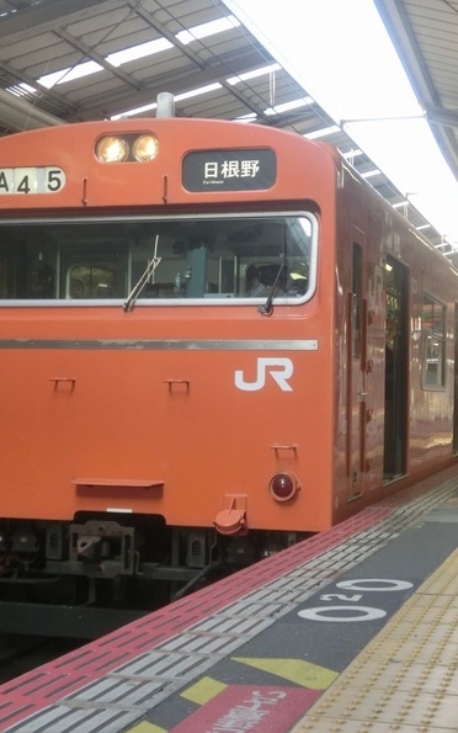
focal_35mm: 57
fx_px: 1138
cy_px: 365
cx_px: 265
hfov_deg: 22.7
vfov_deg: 35.7
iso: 200
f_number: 4
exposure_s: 1/125
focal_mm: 7.15
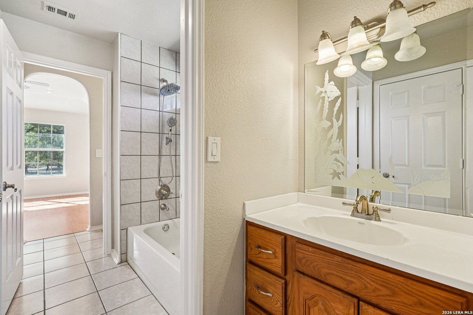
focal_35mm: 16
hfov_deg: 95.0
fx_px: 217
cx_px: 236
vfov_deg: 72.1
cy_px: 158
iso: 320
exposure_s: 1/30
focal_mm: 16.5
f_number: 8
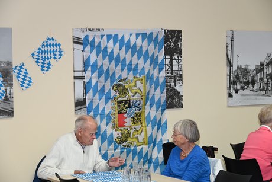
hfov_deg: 21.5
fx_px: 718
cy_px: 91
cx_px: 136
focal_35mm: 95
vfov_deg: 14.4
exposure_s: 1/60
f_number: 6.3
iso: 900
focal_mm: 95
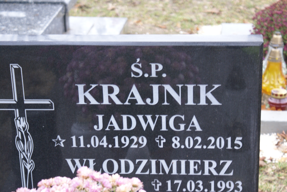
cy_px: 96
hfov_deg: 22.6
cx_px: 144
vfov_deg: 15.2
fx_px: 718
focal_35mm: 90
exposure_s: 1/15
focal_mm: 60
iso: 400
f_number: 5.6
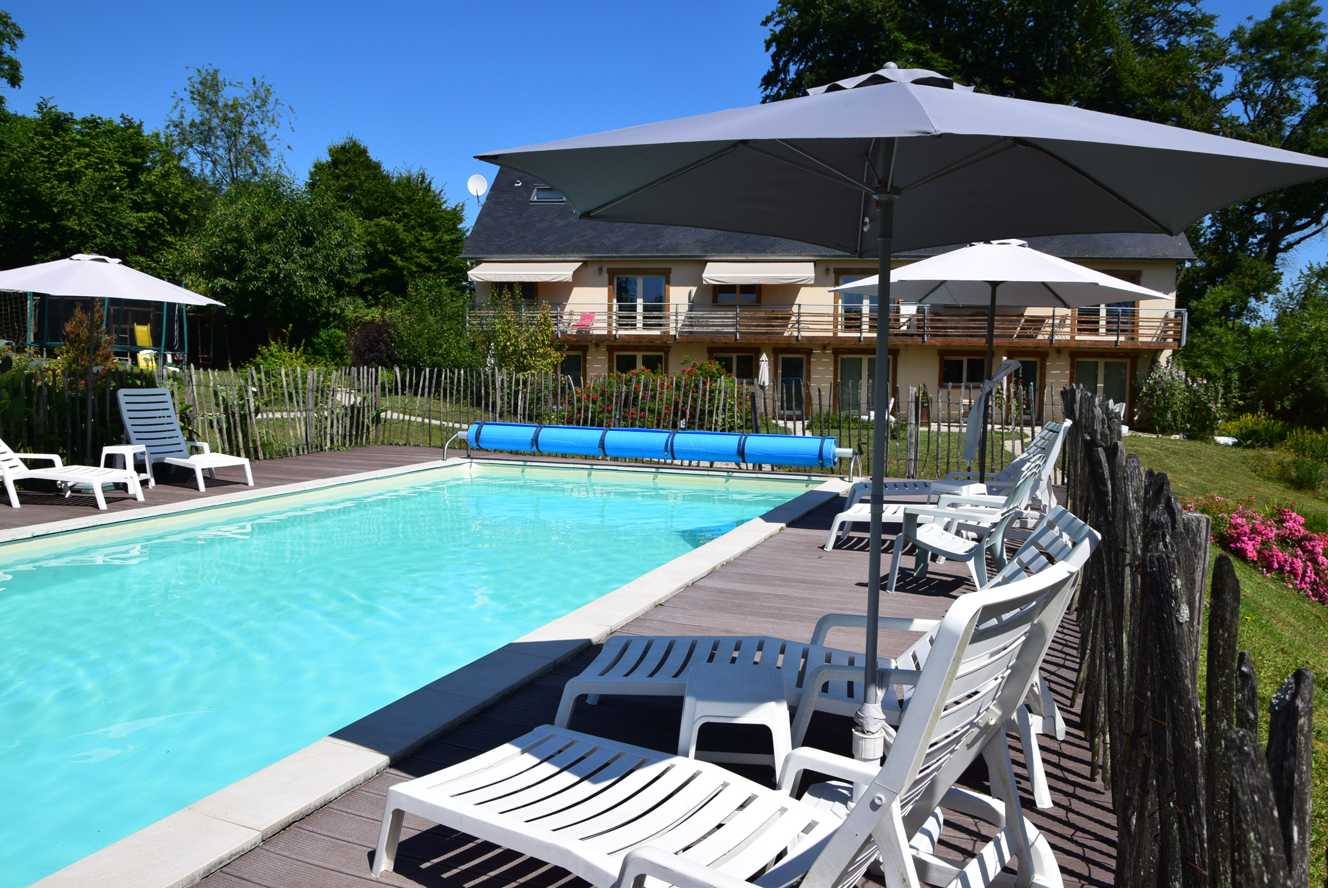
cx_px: 664
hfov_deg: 67.3
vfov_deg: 48.0
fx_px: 997
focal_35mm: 27
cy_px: 444
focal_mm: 18
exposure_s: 1/500
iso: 250
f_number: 11
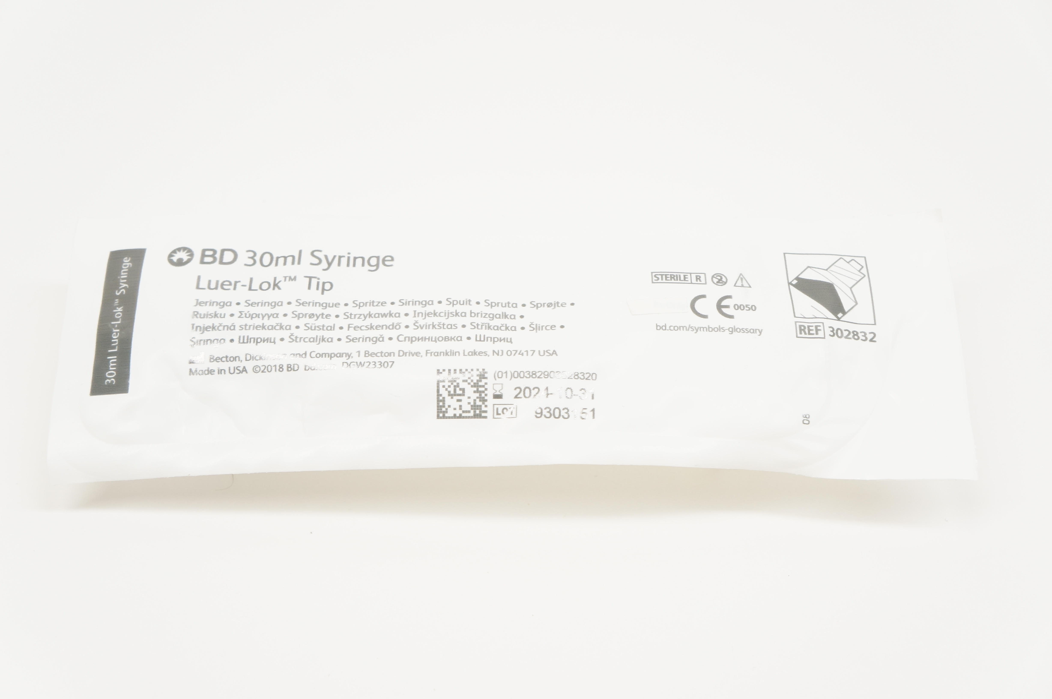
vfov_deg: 27.2
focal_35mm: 50
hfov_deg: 40.0
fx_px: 1445
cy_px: 350
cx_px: 526
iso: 400
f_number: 6.3
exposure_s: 1/50
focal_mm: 33
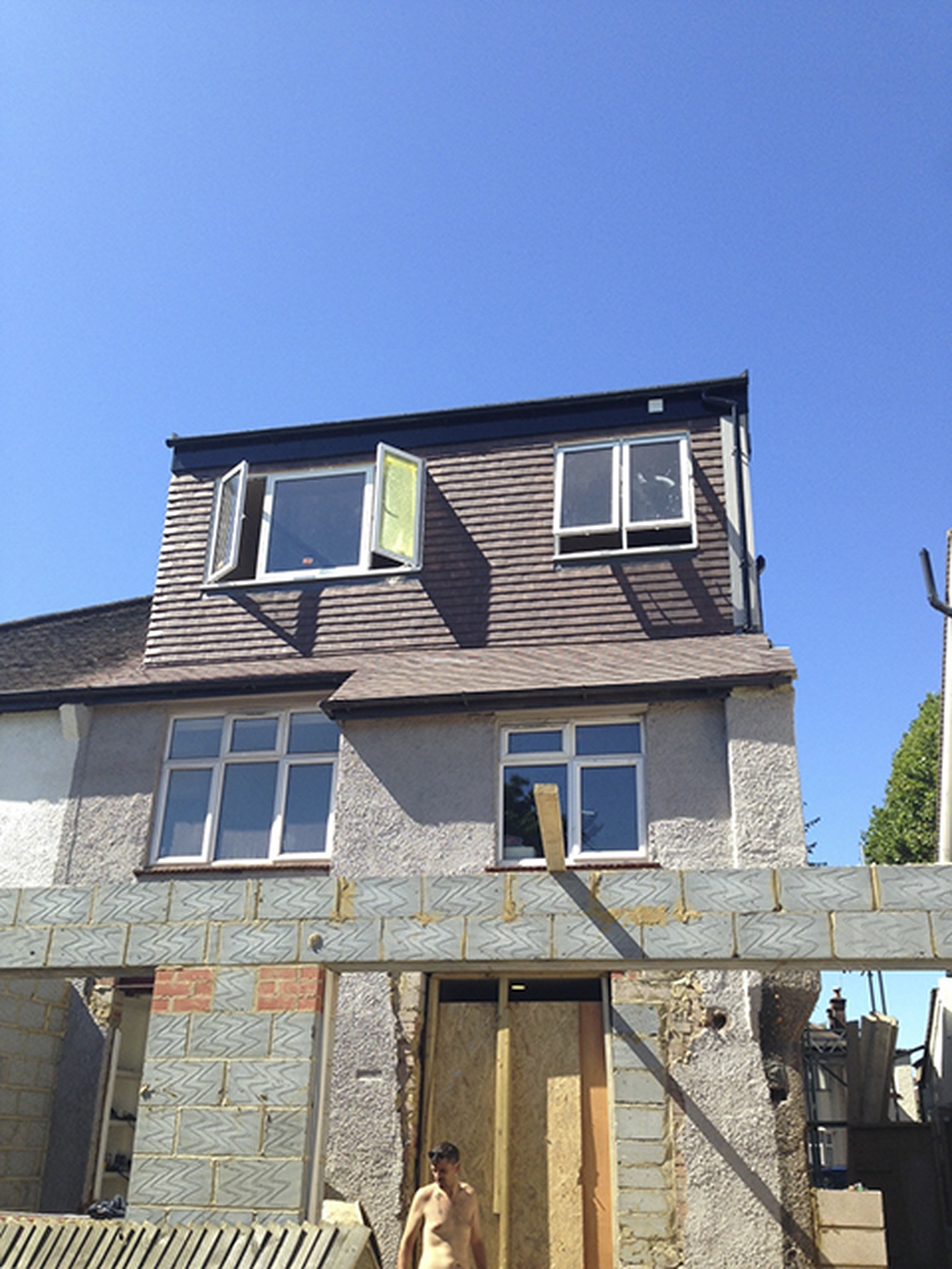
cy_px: 634
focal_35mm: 33
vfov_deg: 55.4
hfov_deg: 42.9
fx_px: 1210
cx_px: 476
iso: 50
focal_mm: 4.12
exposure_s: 1/850
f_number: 2.4
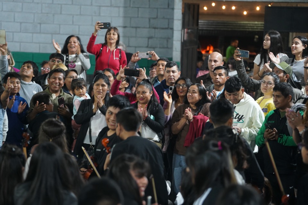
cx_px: 154
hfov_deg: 15.2
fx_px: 1155
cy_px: 102
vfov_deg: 10.2
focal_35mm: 135
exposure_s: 1/100
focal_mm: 135
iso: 4000
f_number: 4
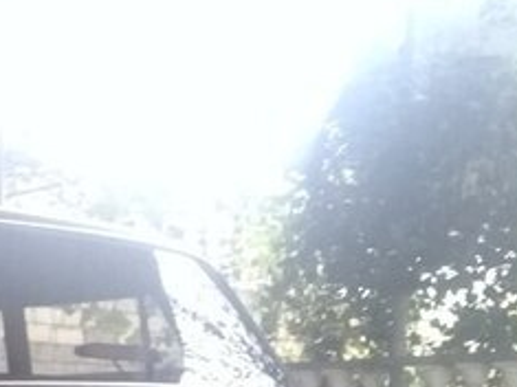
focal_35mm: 87
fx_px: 1299
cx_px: -97
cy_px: 511
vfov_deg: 16.0
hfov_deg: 21.0
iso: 200
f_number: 2.2
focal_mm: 3.3
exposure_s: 1/25
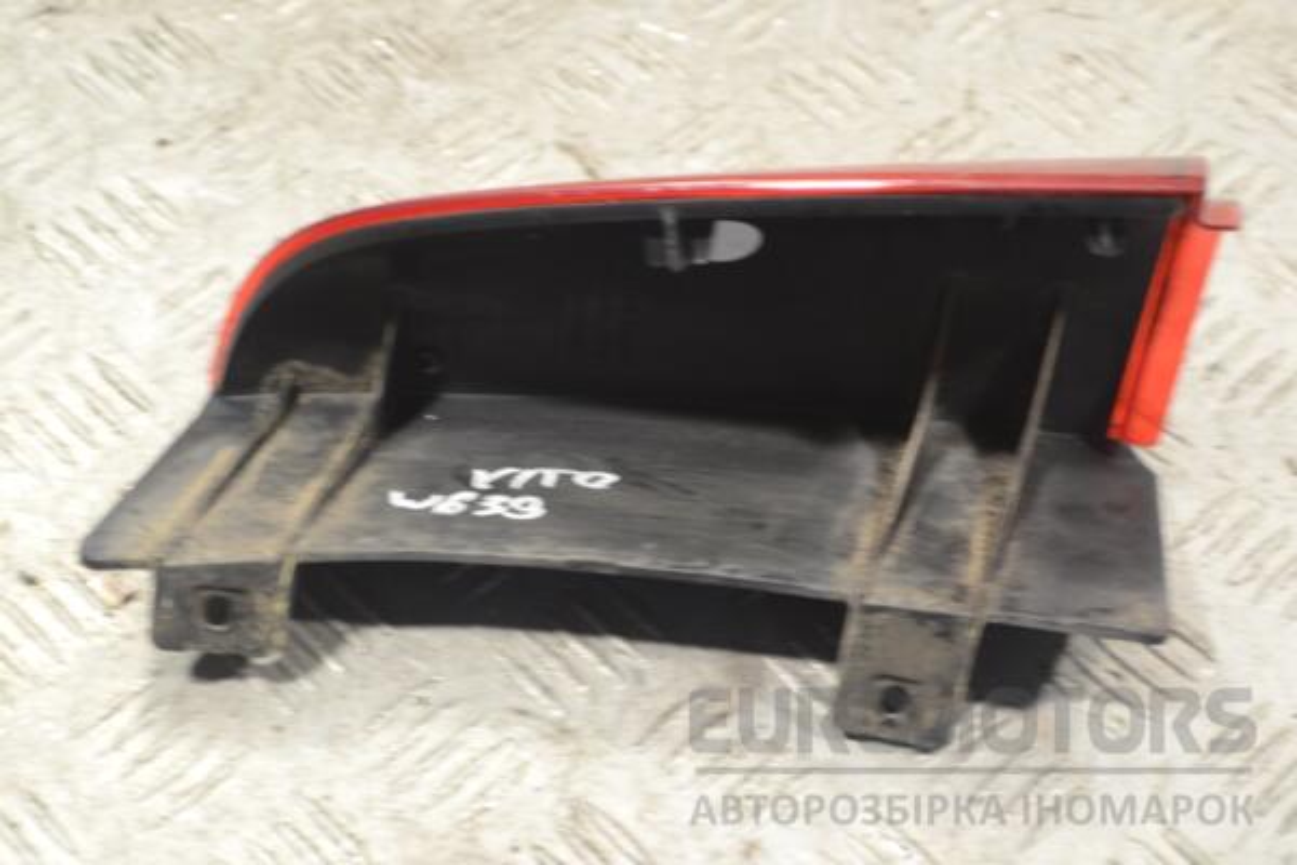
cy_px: 432
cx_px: 648
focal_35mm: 78
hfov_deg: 26.0
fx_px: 2810
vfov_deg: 17.5
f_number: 5.6
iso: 500
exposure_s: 1/30
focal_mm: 52
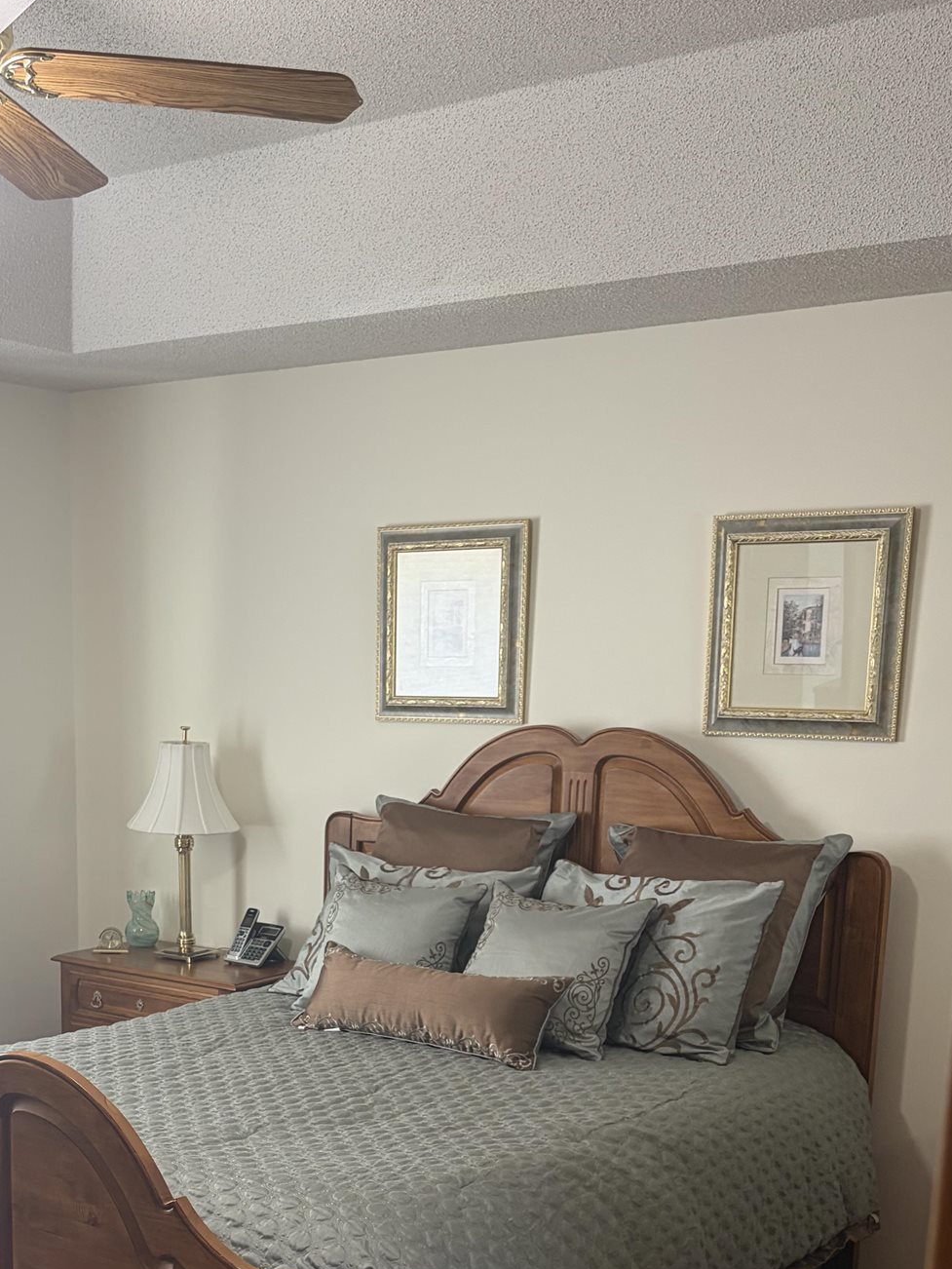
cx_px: 249
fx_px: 1686
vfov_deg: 39.7
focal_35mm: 46
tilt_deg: -10.2
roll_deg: -0.2
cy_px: 999
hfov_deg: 31.0
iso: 160
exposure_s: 1/60
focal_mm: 5.96
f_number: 1.6
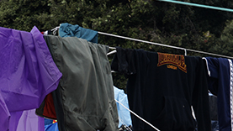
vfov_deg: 11.4
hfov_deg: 20.9
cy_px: 200
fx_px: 630
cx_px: 143
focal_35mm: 102
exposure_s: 1/125
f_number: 9
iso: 100
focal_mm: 37
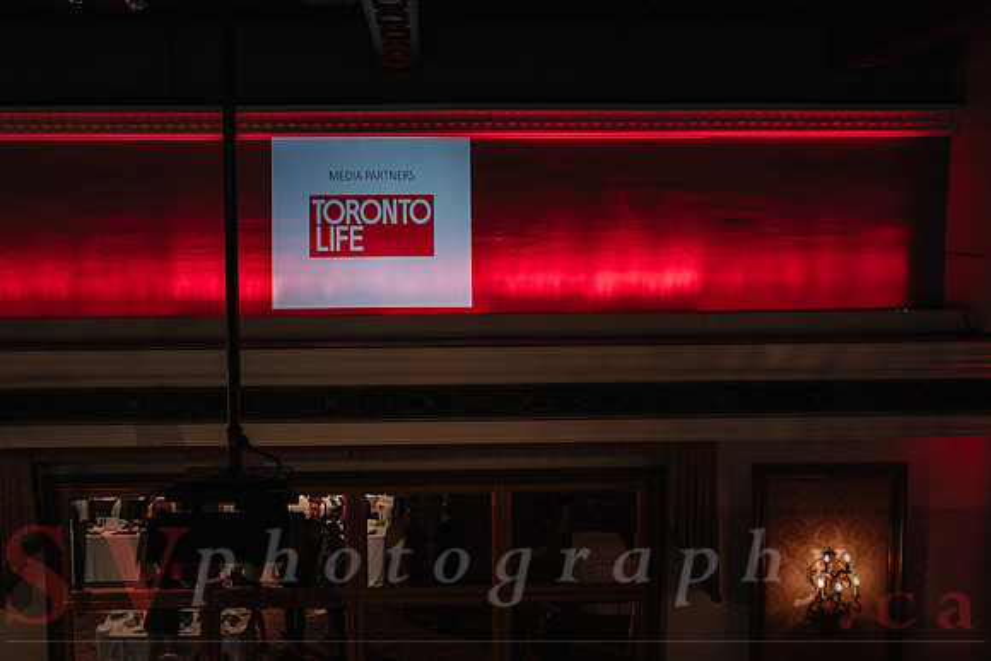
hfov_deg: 49.1
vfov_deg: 33.9
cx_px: 453
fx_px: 1084
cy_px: 306
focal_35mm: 39
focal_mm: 24
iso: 800
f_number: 5
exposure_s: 1/100
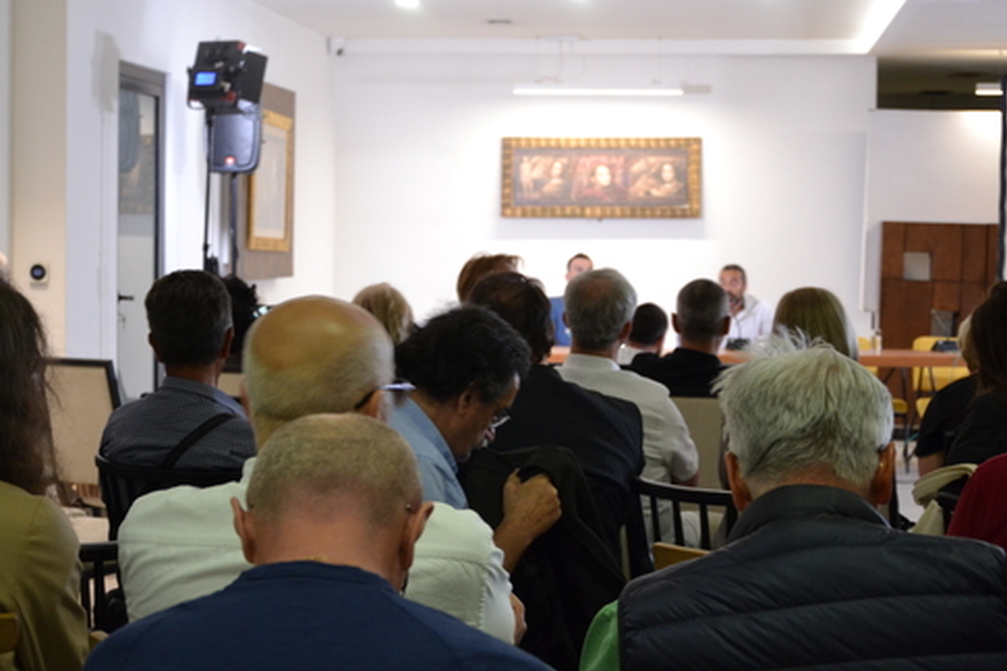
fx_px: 2014
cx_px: 488
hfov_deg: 28.1
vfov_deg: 18.9
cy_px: 338
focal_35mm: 72
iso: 1000
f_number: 4.8
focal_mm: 42
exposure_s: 1/15
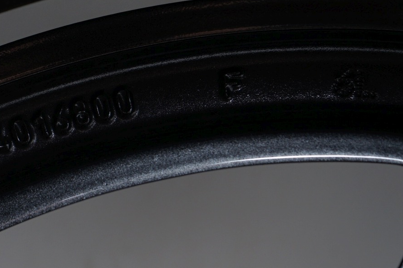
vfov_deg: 10.2
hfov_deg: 15.1
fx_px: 1499
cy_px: 125
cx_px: 25
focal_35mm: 134
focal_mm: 62
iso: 250
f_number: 5.6
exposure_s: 1/125
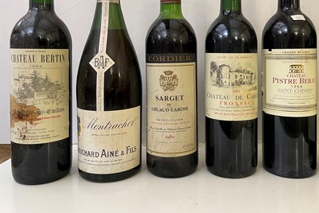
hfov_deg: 55.3
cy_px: 64
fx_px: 301
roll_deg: +0.3
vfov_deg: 38.2
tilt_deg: -1.9
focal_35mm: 34
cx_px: 195
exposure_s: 1/52
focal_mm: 4.2
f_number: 1.6
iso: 125
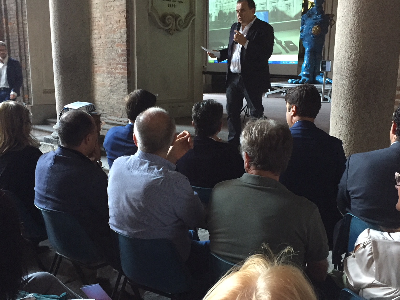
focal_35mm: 39
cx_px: 204
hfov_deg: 47.9
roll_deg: -1.8
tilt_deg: -12.5
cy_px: 164
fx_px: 451
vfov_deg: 36.8
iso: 250
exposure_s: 1/25
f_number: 2.2
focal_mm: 4.15
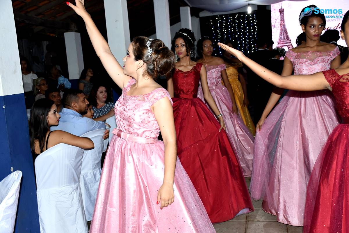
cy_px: 116
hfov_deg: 41.1
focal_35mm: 48
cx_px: 174
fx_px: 465
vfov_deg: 28.1
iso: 1000
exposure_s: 1/100
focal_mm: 32
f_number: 4
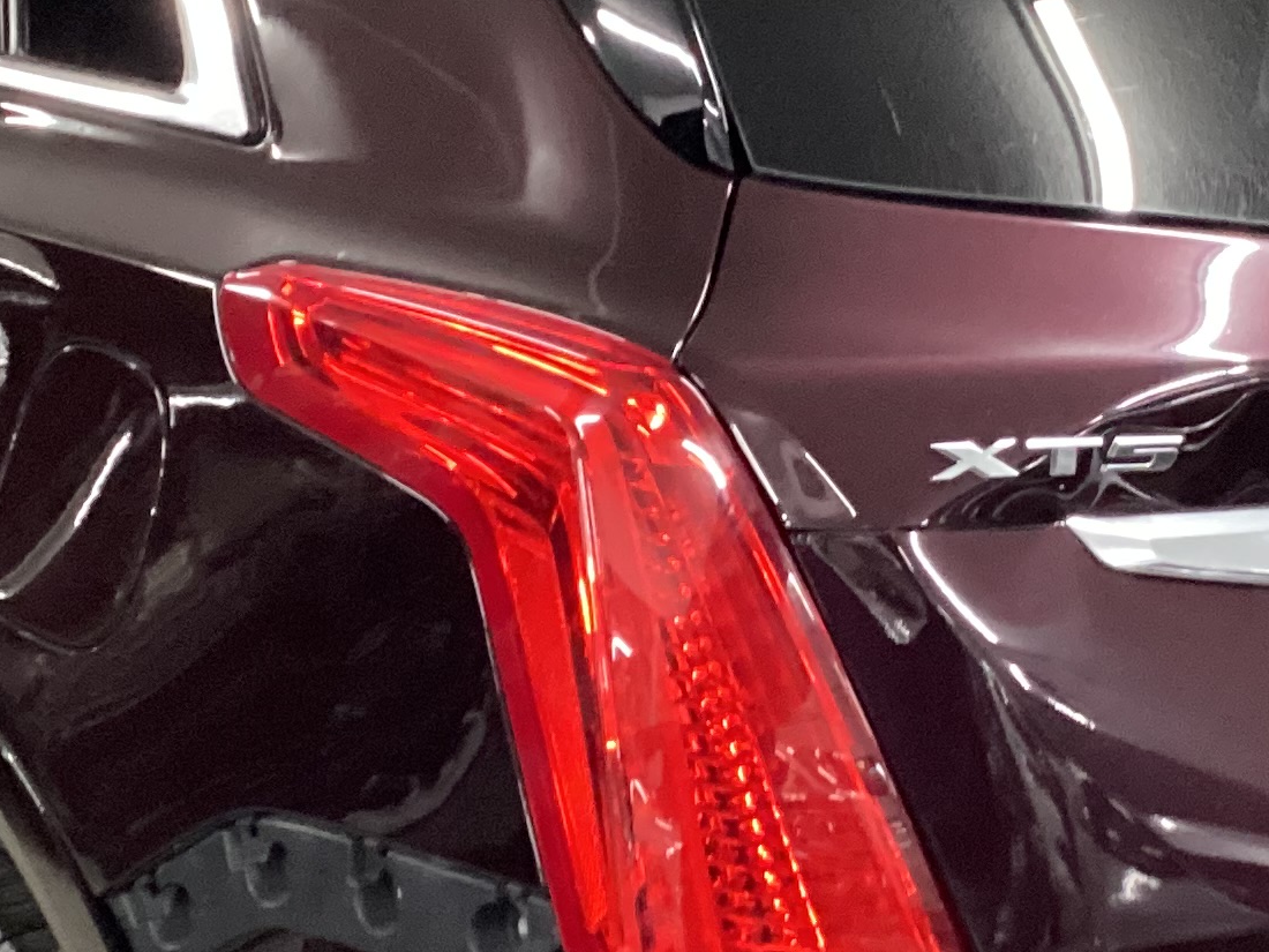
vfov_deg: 16.0
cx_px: 771
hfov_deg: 21.3
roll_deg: -0.4
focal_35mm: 92
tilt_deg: -19.3
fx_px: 3373
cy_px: 647
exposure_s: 1/30
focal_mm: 3.3
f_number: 2.4
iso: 500
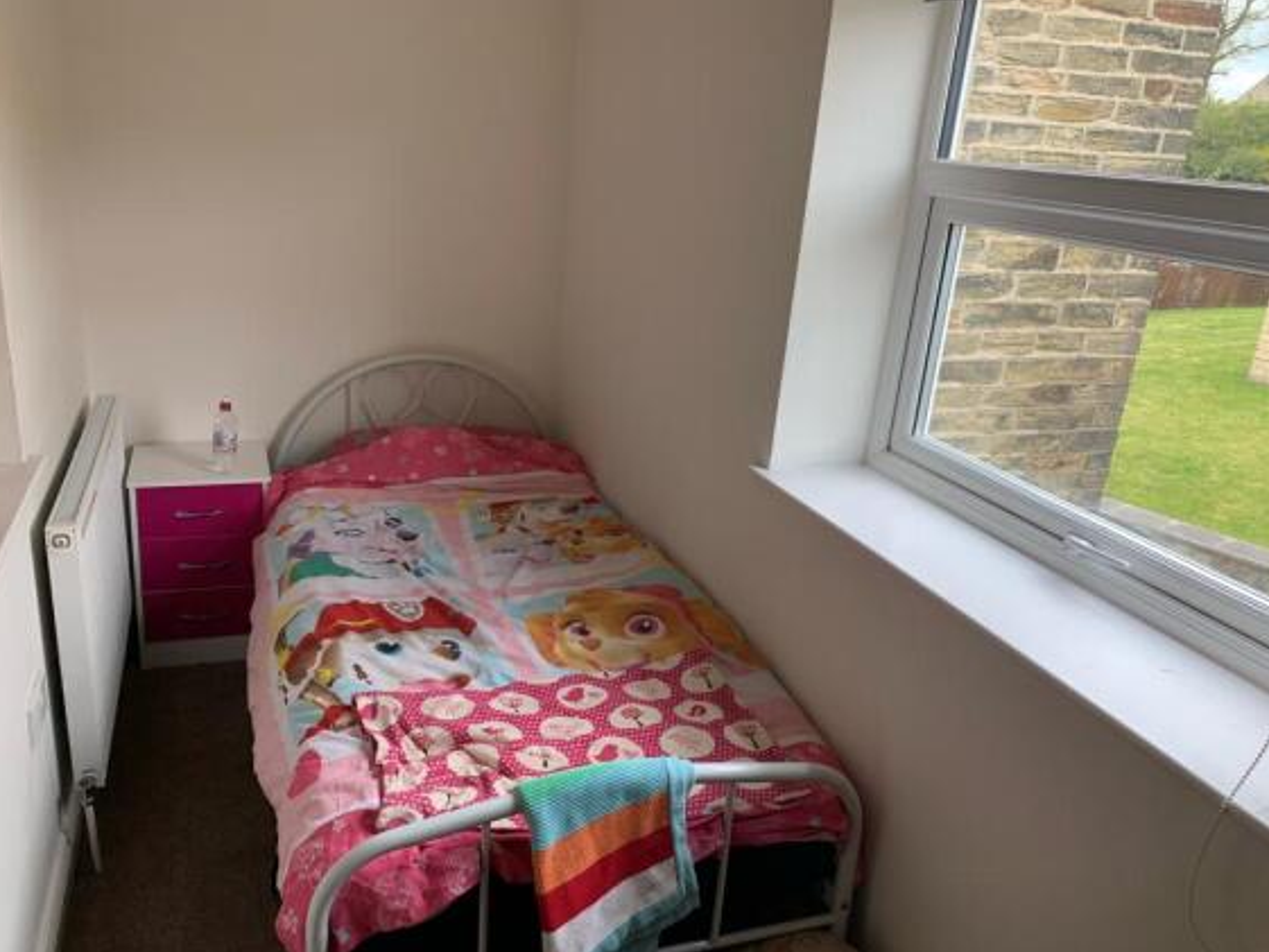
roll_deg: -4.9
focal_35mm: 27
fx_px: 990
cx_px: 612
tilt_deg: -18.4
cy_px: 476
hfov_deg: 65.3
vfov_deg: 51.4
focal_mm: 4.25
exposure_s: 1/121
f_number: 1.8
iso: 64
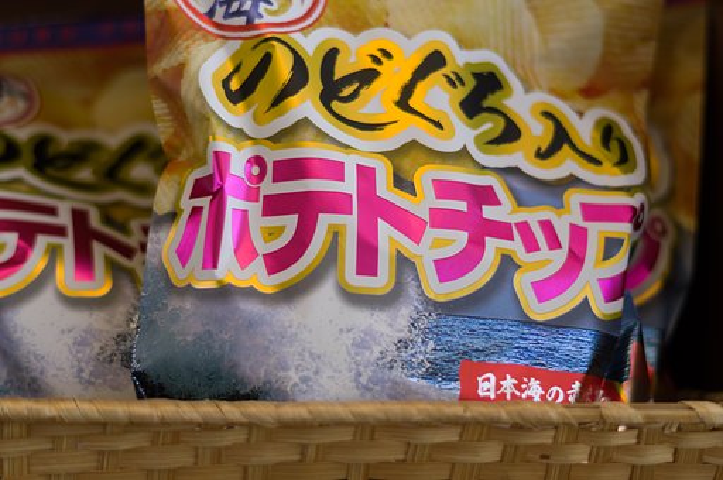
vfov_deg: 18.1
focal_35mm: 75
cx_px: 362
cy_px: 240
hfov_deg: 27.0
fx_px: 1504
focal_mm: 50
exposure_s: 1/320
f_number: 1.8
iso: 100
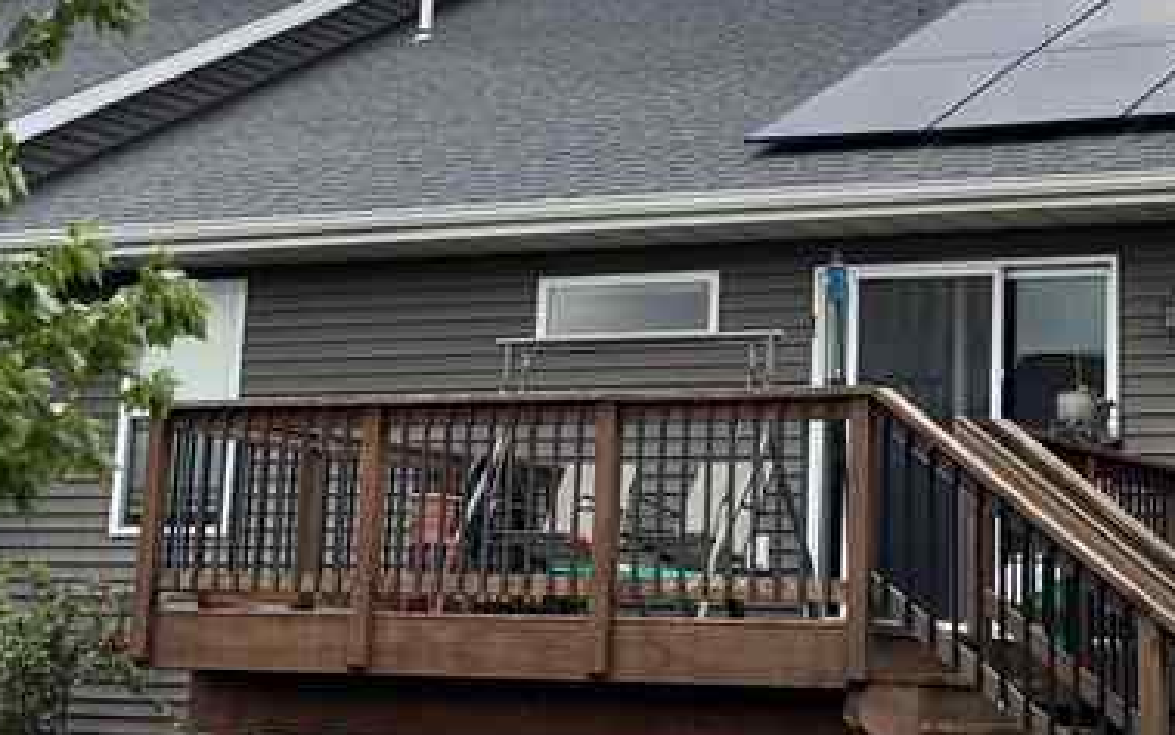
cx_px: 694
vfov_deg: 13.8
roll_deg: -2.2
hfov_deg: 22.3
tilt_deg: +12.8
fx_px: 2979
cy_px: -29
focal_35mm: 93
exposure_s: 1/5952
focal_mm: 5.96
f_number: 1.6
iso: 50
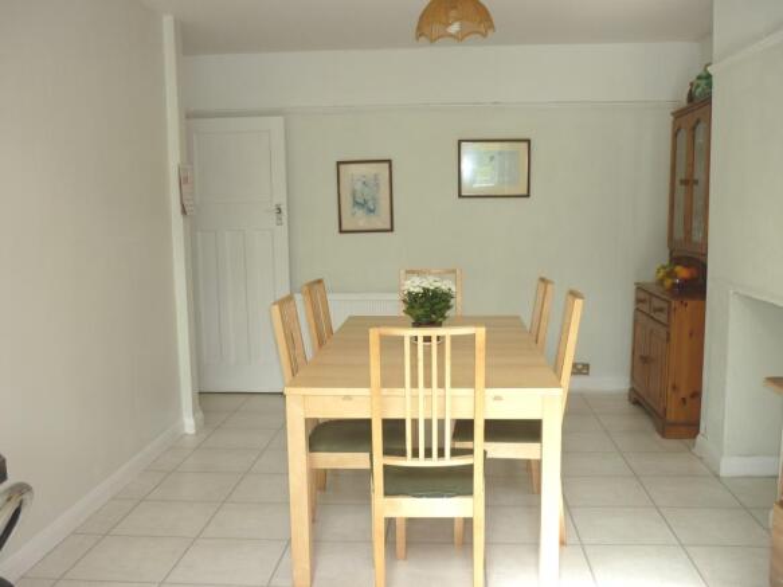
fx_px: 746
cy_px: 294
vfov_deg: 42.9
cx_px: 392
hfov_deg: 55.4
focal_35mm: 33
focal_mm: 5.5
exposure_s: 1/80
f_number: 2.8
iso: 100
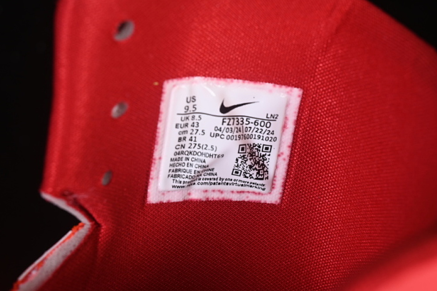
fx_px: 929
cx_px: 224
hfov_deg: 26.5
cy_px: 138
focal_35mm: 77
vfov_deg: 17.8
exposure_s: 1/80
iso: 160
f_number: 7.1
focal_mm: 47
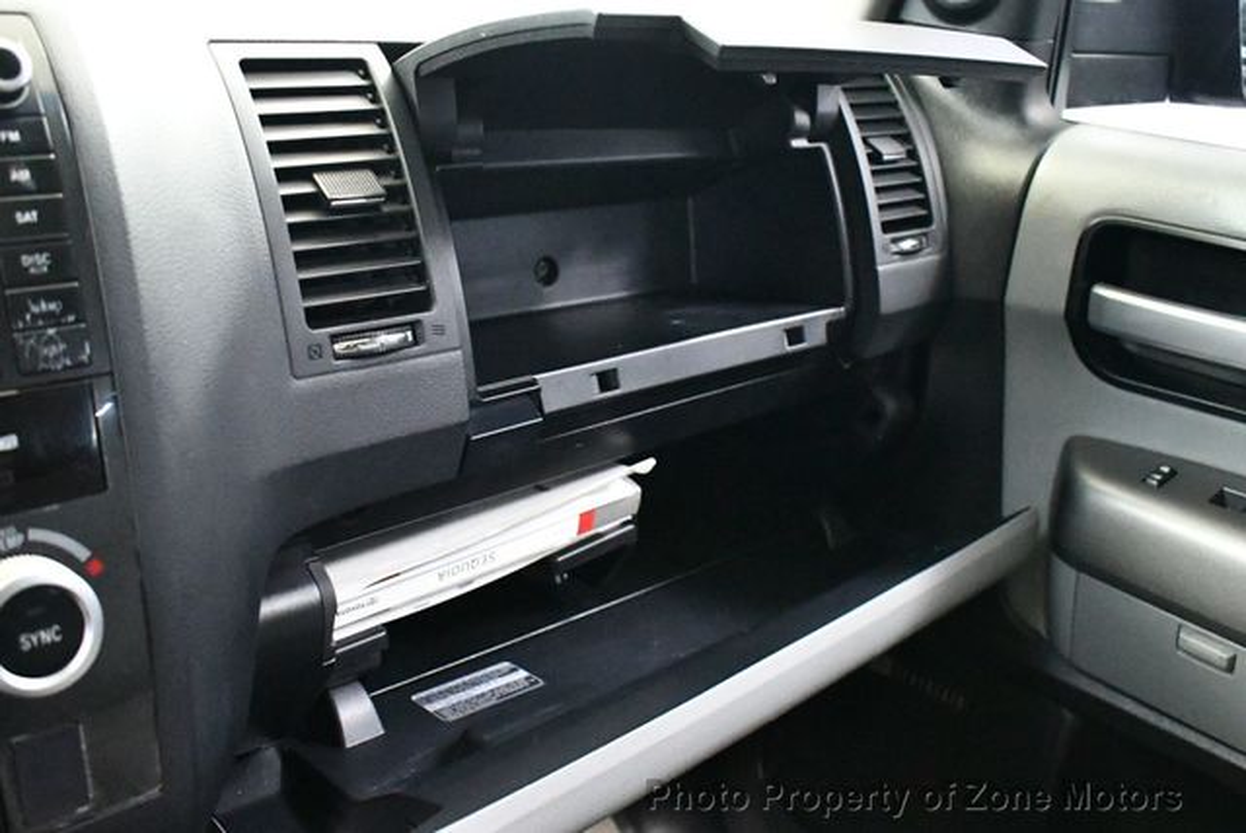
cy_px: 416
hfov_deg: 53.1
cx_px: 623
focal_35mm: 36
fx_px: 1247
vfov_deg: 36.9
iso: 12800
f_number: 3.5
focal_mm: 18
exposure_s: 1/50
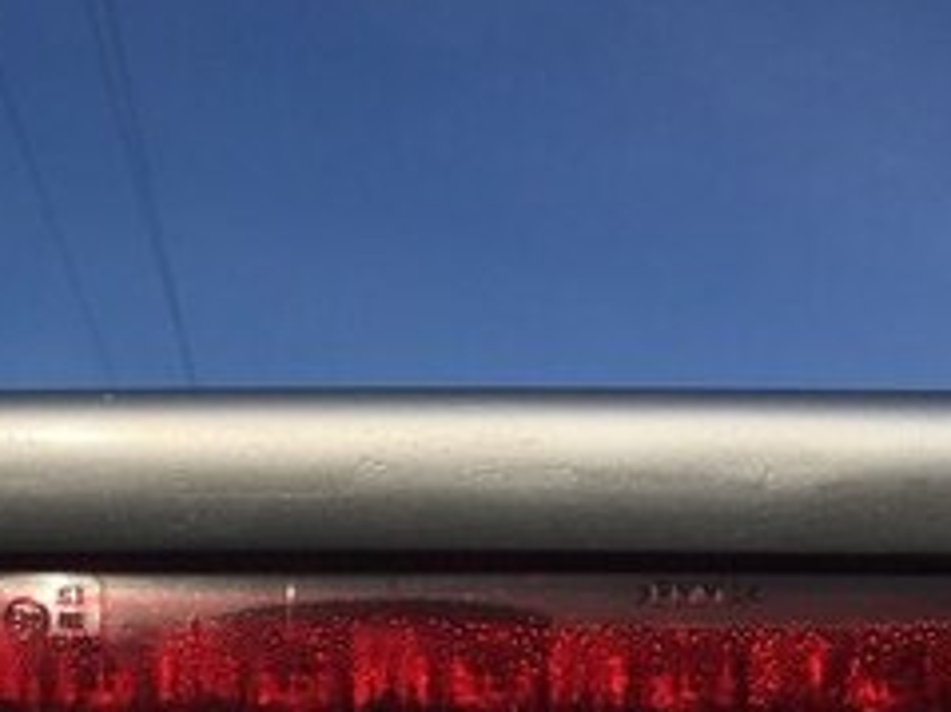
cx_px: 139
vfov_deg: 17.5
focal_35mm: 80
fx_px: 2197
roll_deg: +0.3
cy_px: 869
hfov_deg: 23.9
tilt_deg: +15.8
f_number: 2.2
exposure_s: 1/2959
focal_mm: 4.15
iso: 25
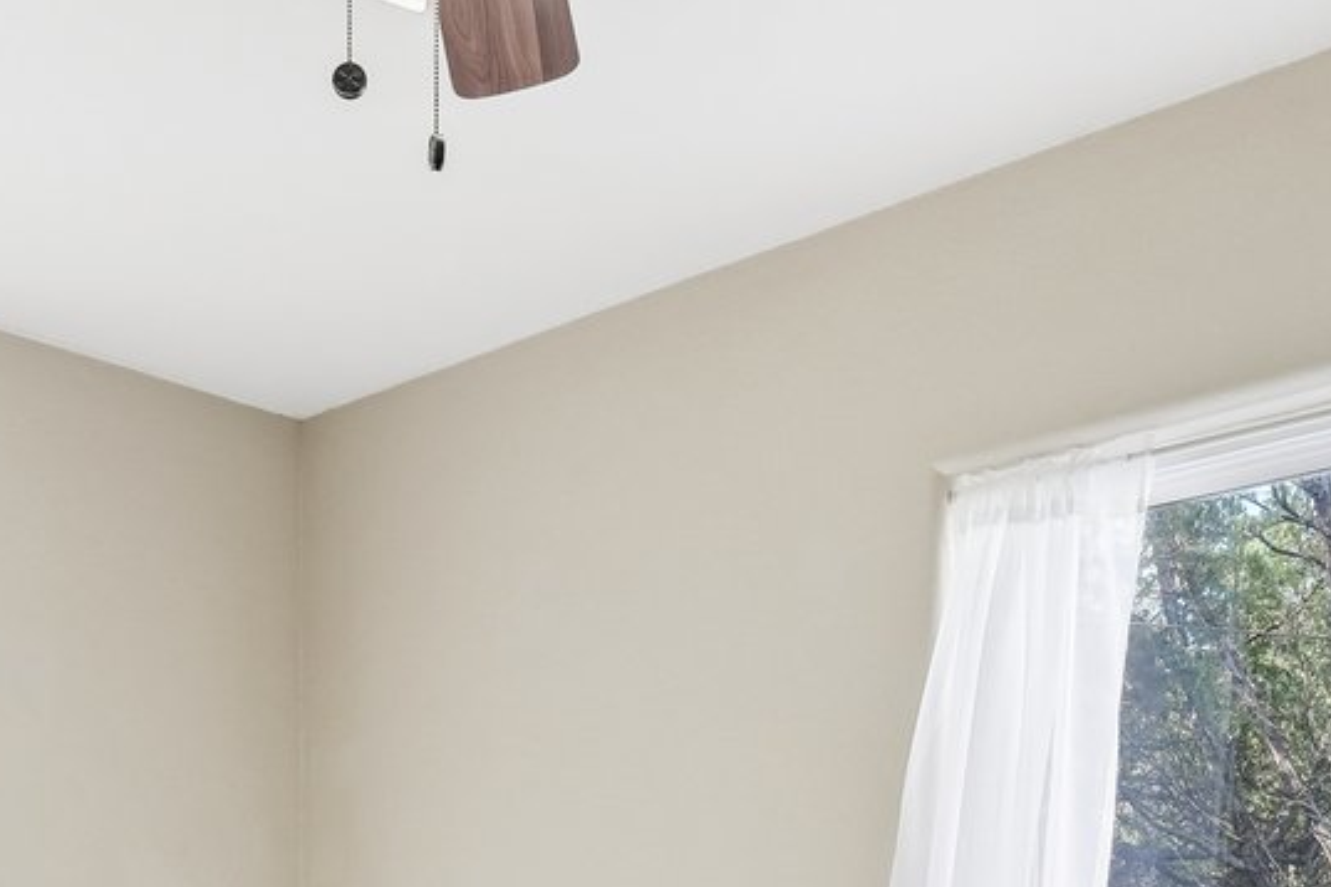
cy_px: 1210
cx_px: 560
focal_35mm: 61
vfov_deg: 20.1
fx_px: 2255
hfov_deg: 32.8
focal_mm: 16
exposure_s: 1/60
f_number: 8
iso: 400
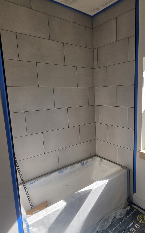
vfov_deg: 77.1
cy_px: 120
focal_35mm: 23
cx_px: 100
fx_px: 145
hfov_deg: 51.7
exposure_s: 1/895
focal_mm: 2.2
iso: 32
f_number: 1.9
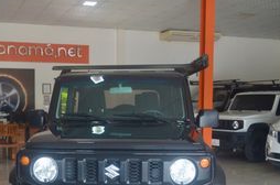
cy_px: 137
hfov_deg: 37.7
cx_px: 87
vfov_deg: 25.6
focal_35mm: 52
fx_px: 403
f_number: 4.5
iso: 400
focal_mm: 22
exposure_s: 1/80
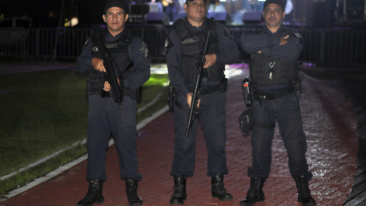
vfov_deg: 15.3
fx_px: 767
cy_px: 88
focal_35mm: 79
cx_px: 182
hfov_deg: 26.9
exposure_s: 1/200
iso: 400
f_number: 1.8
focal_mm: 50
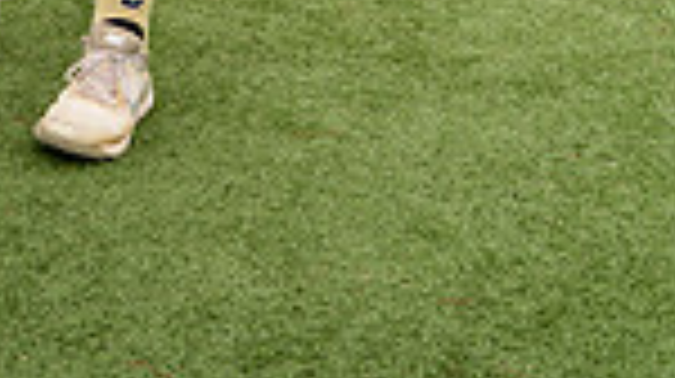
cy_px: -608
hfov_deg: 19.2
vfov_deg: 9.4
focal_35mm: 110
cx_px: 104
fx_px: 1967
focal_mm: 35
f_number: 5
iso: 64
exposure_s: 1/250
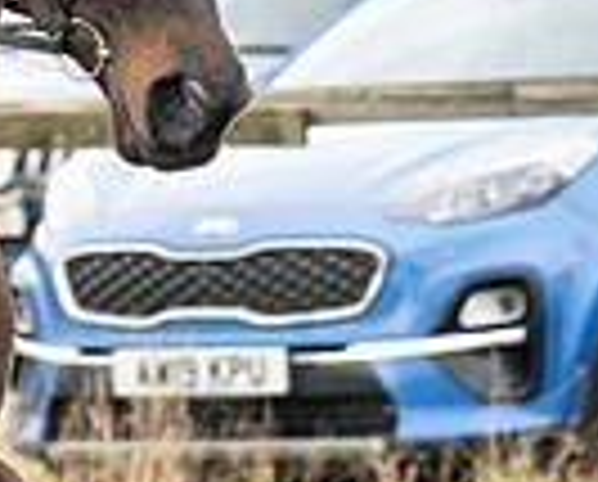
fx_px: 12558
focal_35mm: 708
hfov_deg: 2.7
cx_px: -353
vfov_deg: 2.2
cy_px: 266
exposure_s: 1/1000
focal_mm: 135
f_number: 4.5
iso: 500
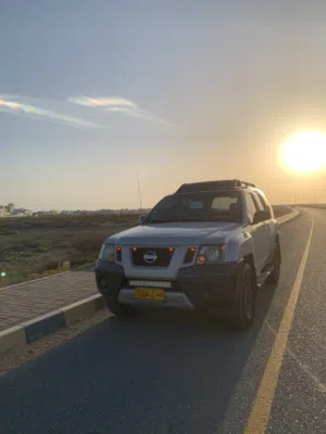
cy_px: 217
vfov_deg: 67.3
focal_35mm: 26
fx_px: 326
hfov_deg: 53.1
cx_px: 163
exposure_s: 1/3788
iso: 25
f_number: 1.8
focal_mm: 4.25
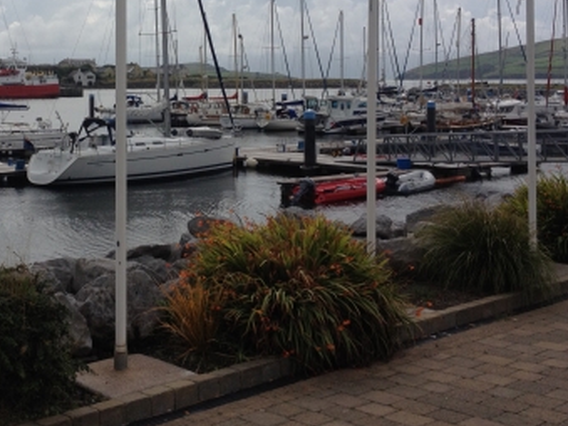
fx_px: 1017
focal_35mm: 62
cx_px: 152
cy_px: 84
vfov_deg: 23.3
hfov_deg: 30.8
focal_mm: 4.28
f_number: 2.4
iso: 64
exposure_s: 1/3690
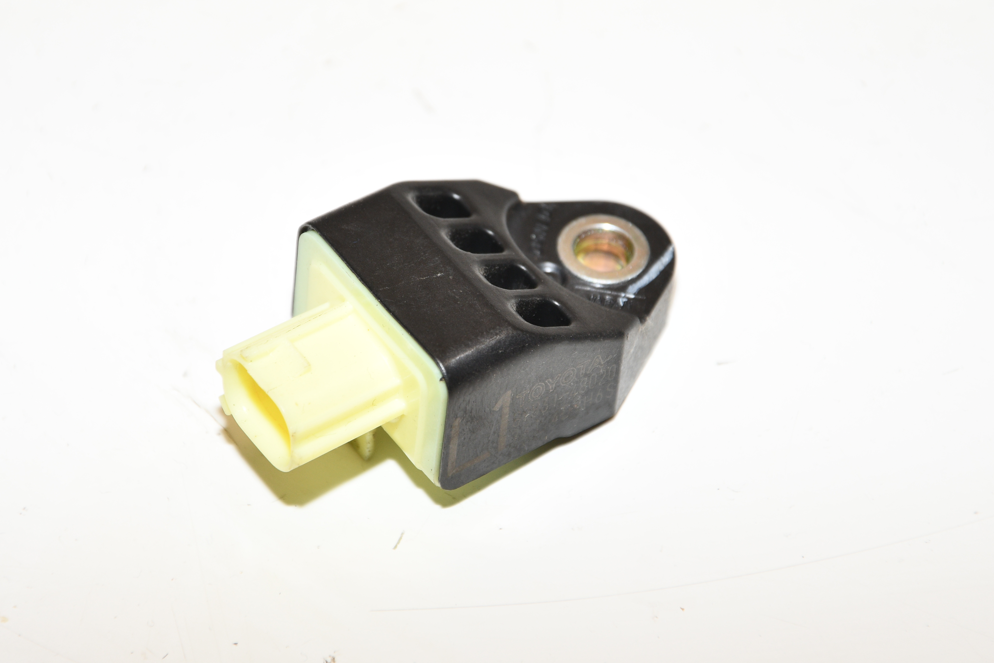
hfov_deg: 9.8
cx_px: 474
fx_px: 5825
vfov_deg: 6.5
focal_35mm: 211
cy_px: 306
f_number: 5.6
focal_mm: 105
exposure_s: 1/60
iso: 280
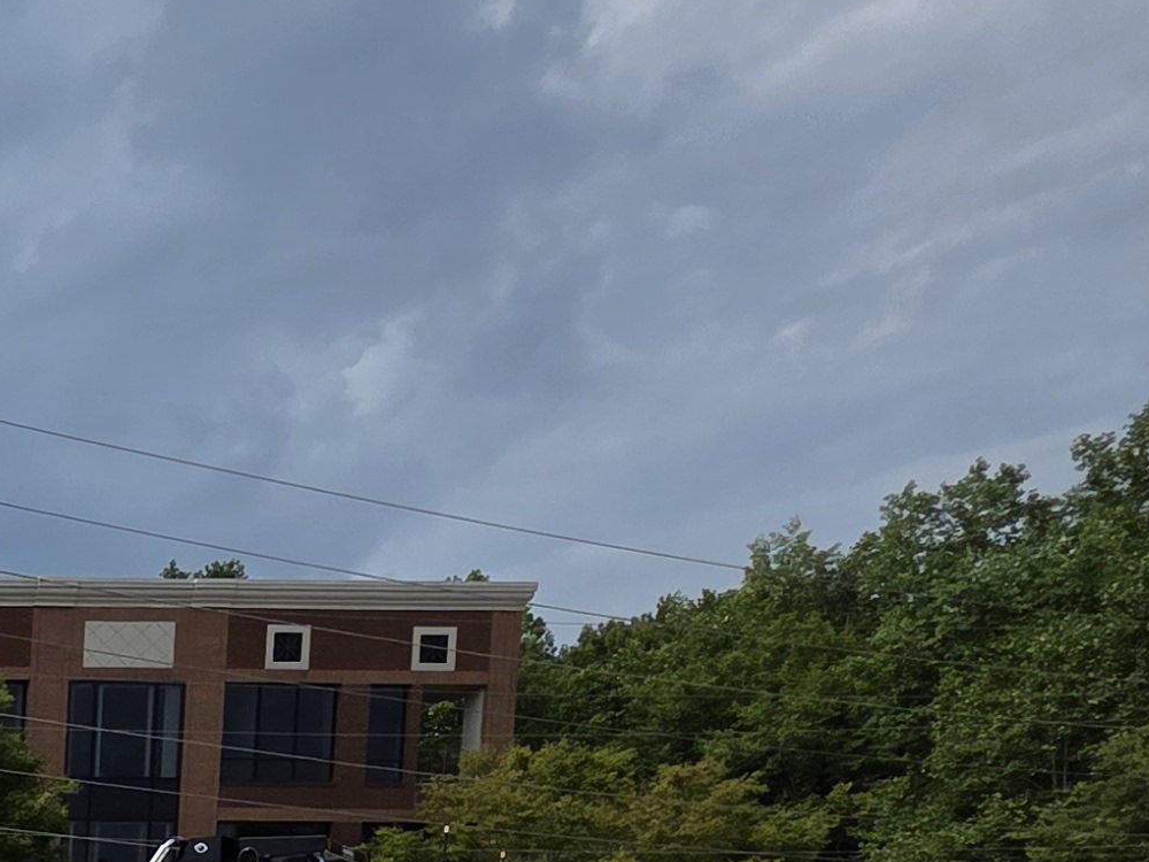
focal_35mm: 52
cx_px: -825
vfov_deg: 23.9
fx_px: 1726
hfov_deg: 23.3
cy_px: 1177
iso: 40
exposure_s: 1/4628
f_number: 1.9
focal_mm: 2.2
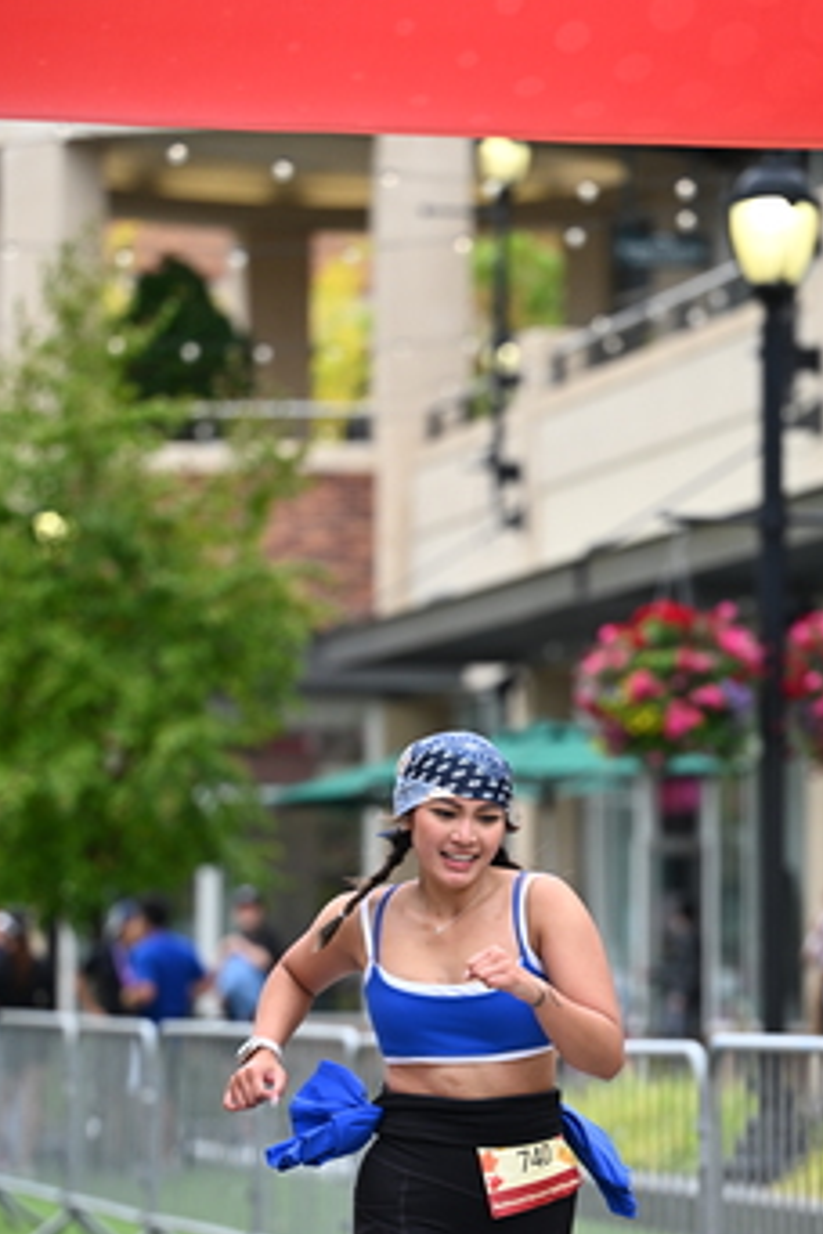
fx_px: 6069
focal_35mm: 177
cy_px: 880
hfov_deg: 7.8
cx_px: 597
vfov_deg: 11.6
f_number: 2.8
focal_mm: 110
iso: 640
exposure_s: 1/2000
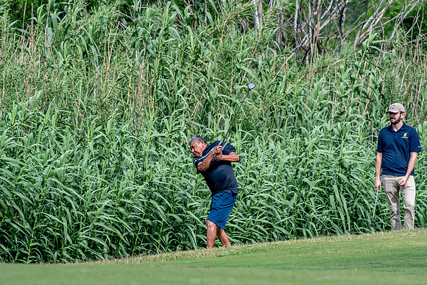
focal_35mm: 315
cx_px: 214
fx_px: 3737
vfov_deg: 4.4
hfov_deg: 6.5
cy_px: 142
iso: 1000
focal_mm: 210
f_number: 5.6
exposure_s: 1/2000
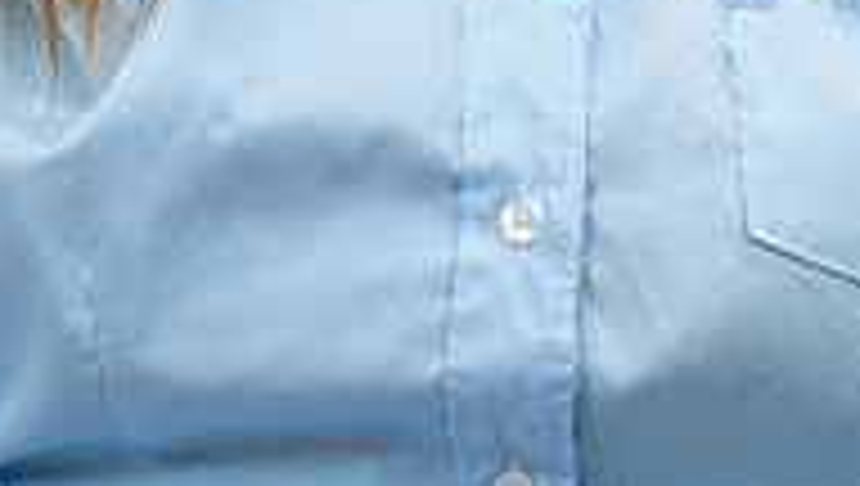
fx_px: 8905
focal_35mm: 390
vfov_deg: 3.1
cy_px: -706
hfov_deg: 5.5
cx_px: 462
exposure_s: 1/125
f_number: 4
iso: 640
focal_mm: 82
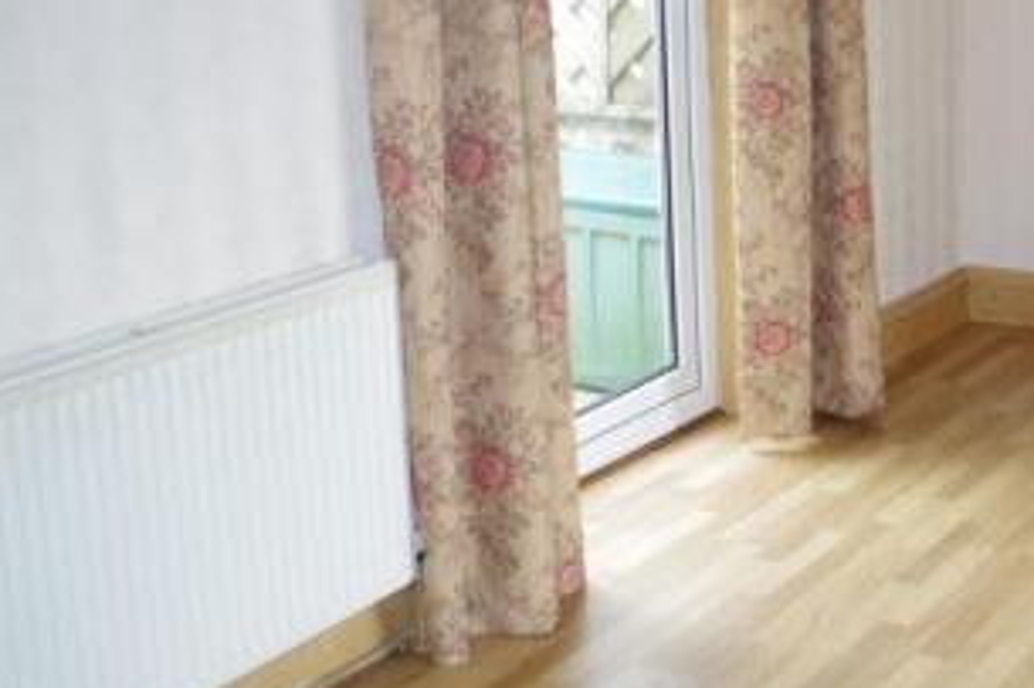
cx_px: 970
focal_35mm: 58
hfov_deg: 32.4
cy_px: 114
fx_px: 1665
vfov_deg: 22.9
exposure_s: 1/100
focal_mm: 18
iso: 400
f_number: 3.5
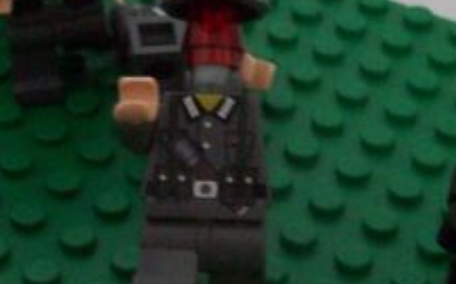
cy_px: 104
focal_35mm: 112
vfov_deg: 11.7
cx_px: 132
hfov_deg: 18.5
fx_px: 1391
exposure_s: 1/8
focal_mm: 6
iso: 200
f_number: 2.7
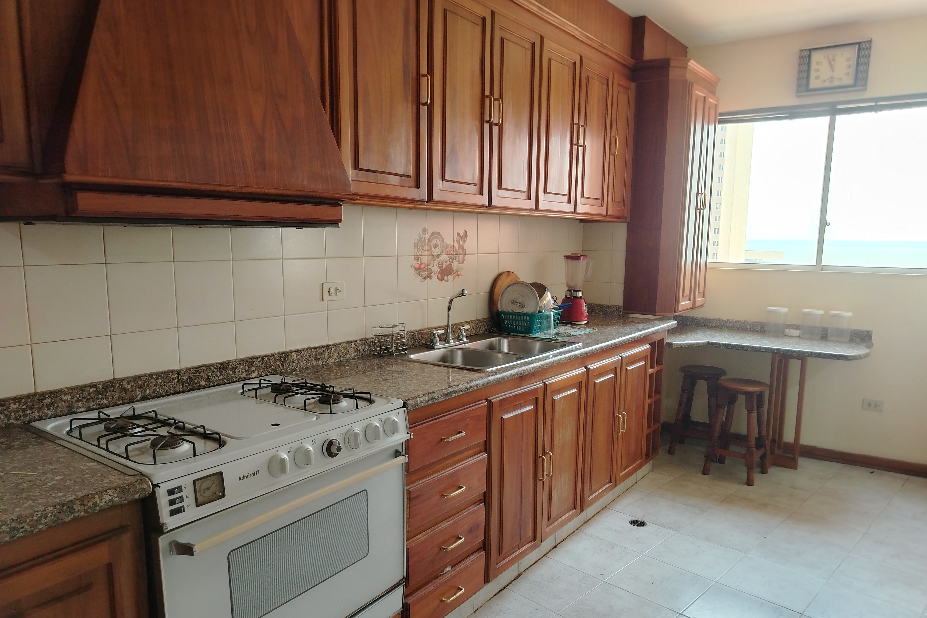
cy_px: 341
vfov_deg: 51.2
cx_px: 464
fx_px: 644
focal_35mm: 25
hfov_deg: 71.5
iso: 353
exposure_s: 1/50
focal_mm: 5.25
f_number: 1.75
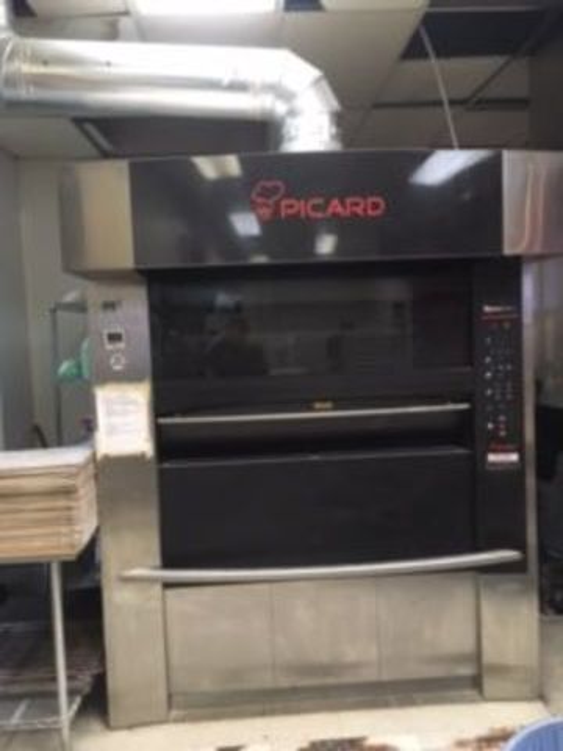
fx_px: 629
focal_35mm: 29
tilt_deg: -4.7
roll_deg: +2.1
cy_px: 376
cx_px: 282
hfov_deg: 48.2
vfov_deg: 61.7
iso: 200
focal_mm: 4.15
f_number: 2.2
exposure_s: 1/30
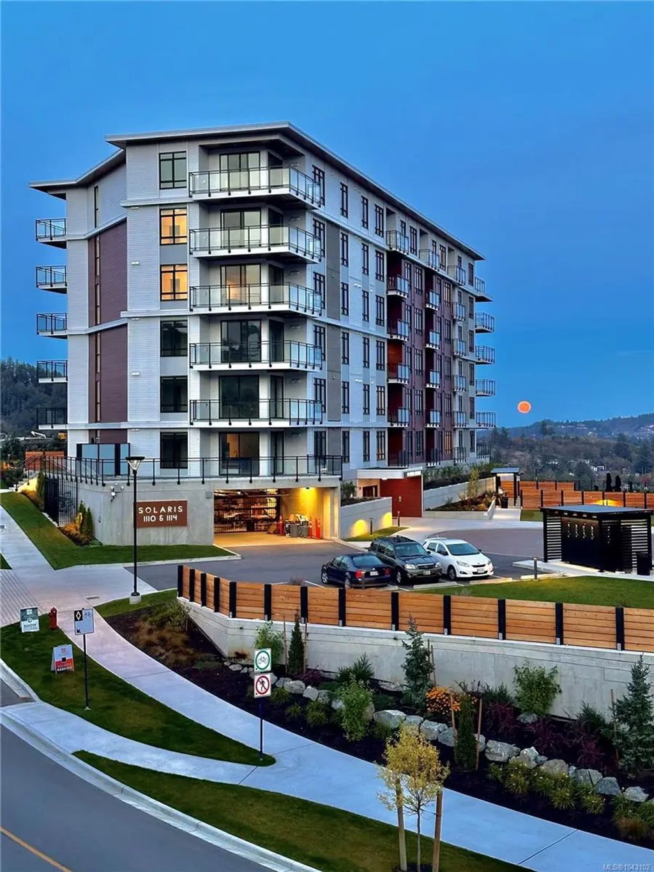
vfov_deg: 39.7
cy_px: 436
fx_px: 1209
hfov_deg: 30.3
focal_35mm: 48
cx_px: 327
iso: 200
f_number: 1.78
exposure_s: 1/60
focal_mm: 6.86
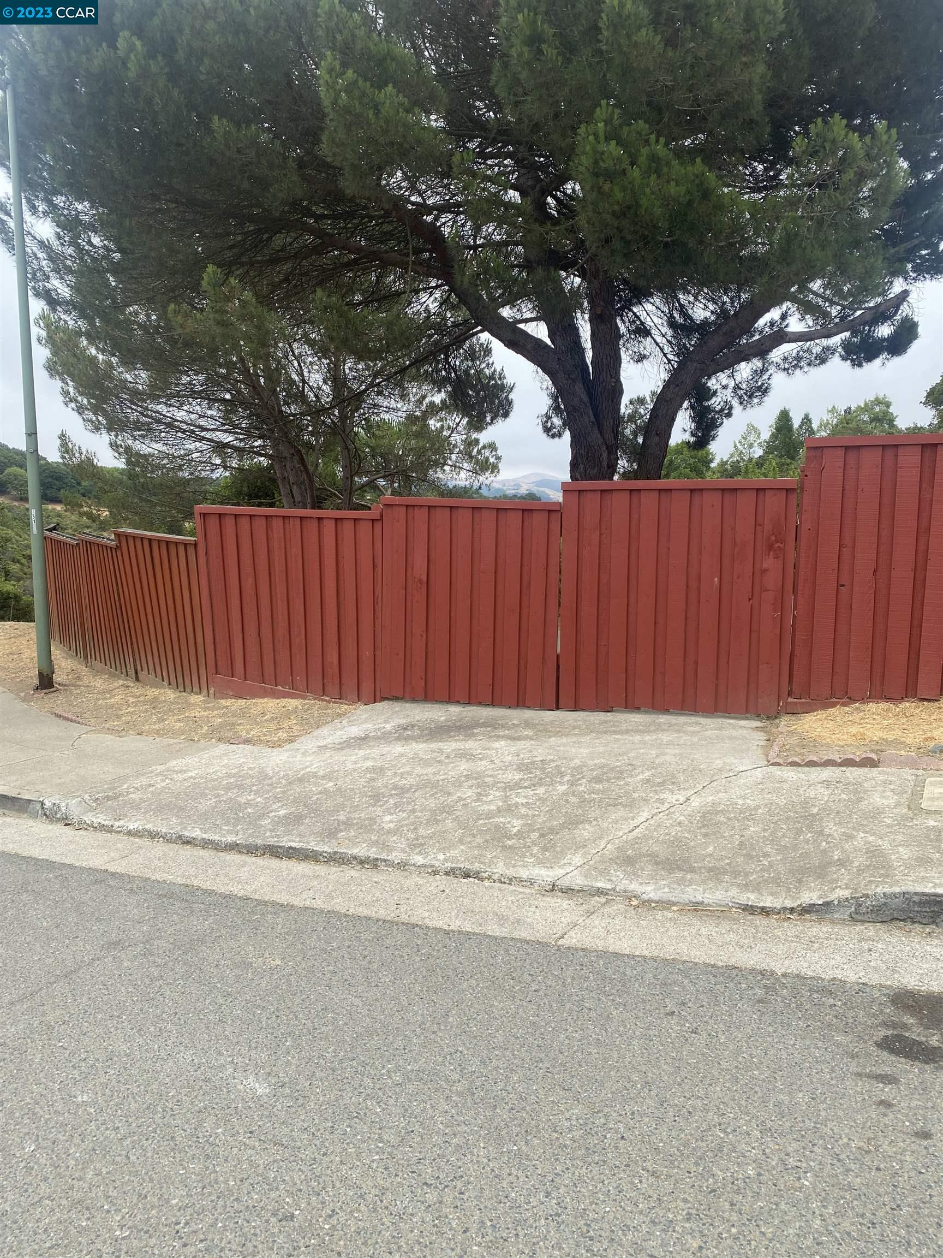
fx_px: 944
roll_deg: -1.4
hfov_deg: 53.1
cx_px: 472
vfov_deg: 67.3
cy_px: 629
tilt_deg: -7.0
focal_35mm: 26
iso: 32
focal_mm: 4.25
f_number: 1.8
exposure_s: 1/973
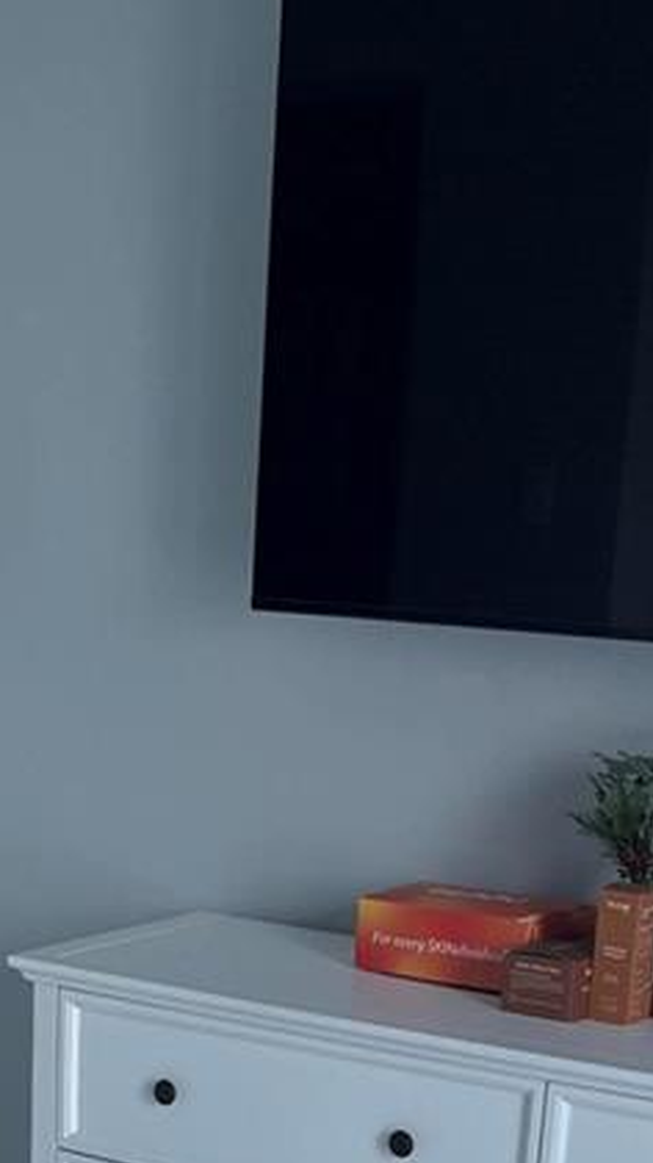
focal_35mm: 81
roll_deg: -1.5
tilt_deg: -22.4
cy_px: 1393
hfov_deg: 14.8
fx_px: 2495
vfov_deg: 23.9
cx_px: 91
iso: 80
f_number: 1.6
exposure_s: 1/121
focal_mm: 5.1
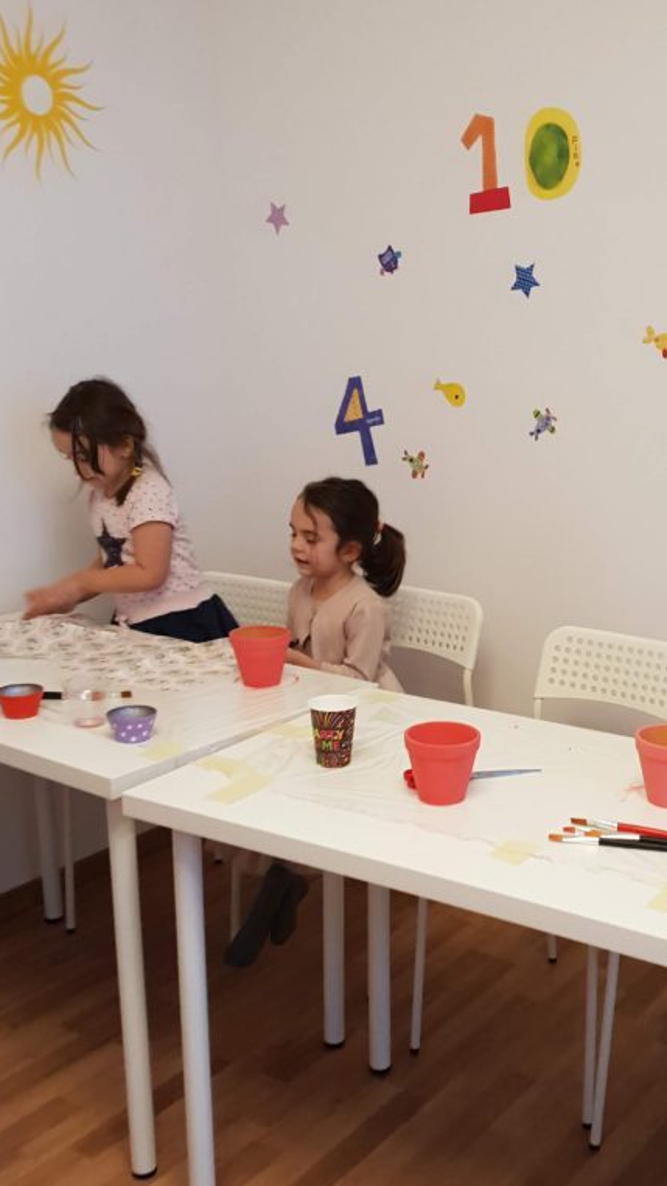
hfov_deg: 30.8
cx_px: 470
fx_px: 1195
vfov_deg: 52.6
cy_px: 667
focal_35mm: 38
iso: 320
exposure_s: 1/50
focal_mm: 4.3
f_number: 1.5
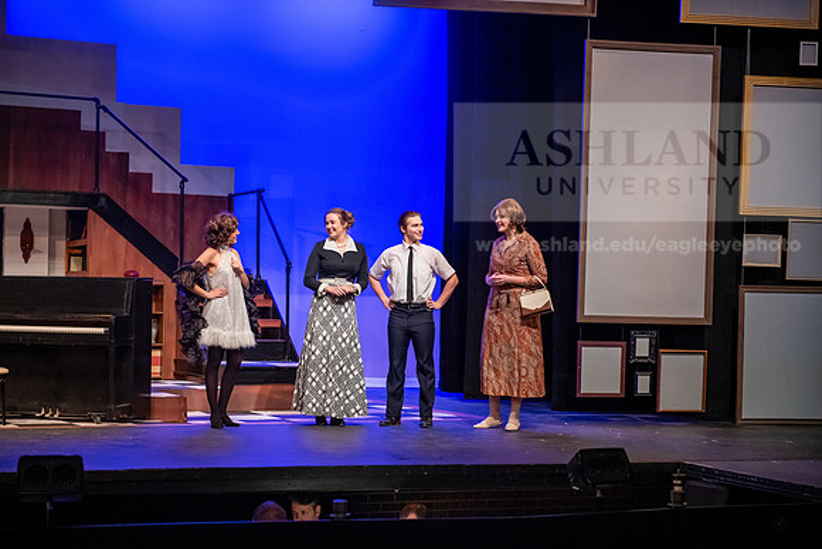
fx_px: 1599
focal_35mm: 70
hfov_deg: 28.8
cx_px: 411
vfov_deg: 19.5
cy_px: 274
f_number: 3.2
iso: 3200
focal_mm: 70
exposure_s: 1/200
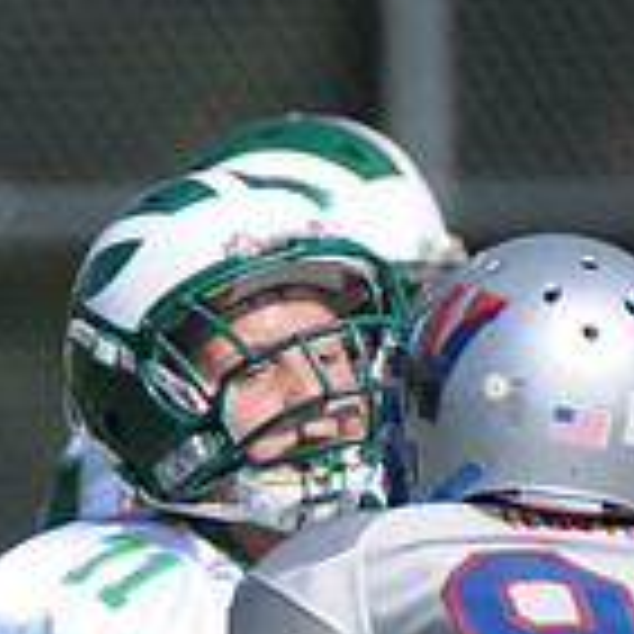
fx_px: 43494
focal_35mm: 2099
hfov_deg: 0.8
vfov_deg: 0.8
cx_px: 106
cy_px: 1012
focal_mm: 400
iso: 640
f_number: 4
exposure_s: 1/5000
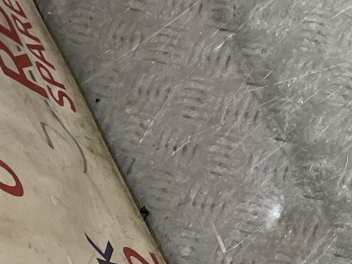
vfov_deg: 10.9
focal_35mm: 135
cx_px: 673
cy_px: 269
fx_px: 1373
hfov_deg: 13.0
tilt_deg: -71.3
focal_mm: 4.2
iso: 64
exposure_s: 1/100
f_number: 1.6
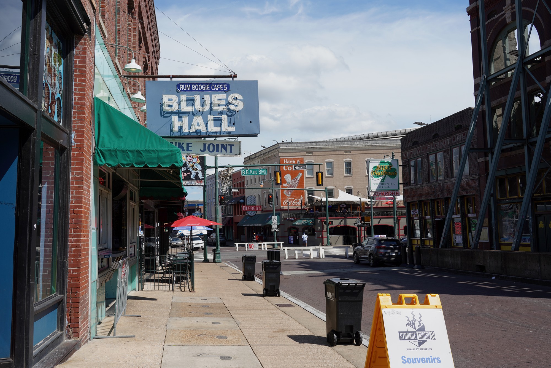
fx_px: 520
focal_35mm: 34
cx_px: 276
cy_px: 184
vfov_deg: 38.9
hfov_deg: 55.8
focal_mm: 34
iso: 100
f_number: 14
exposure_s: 1/100
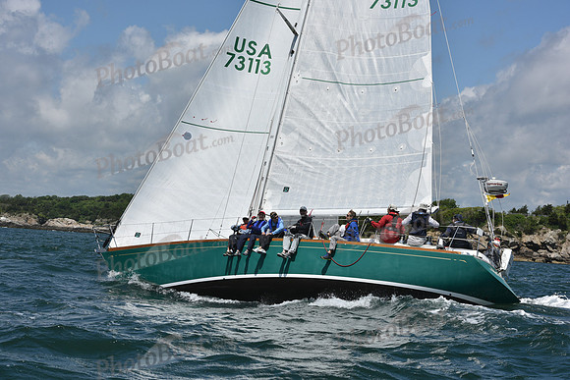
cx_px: 285
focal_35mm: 70
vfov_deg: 19.5
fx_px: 1109
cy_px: 190
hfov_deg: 28.8
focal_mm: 70
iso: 250
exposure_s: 1/1250
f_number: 9
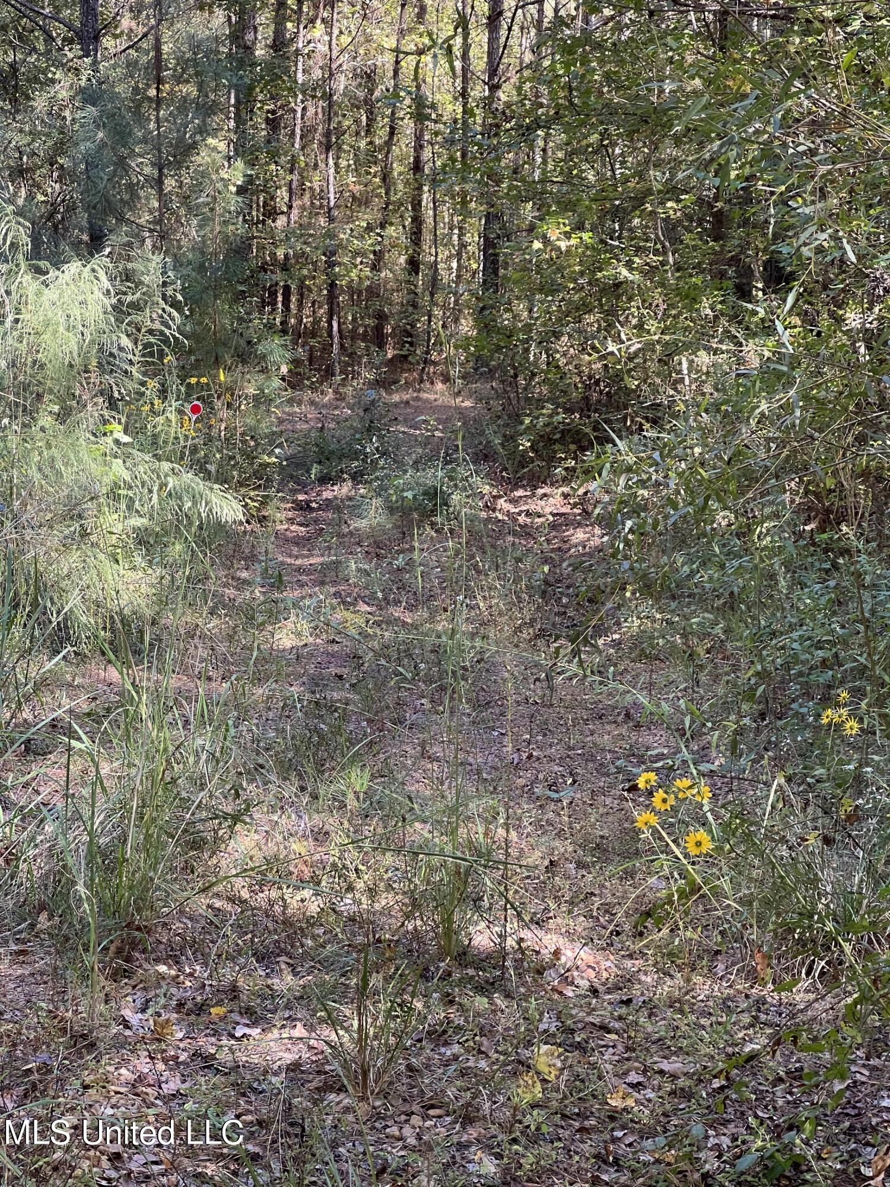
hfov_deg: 19.1
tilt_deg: -5.0
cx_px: 445
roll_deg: -1.1
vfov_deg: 25.3
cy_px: 594
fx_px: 2640
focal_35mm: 77
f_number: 2.8
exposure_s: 1/99
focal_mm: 9
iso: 160
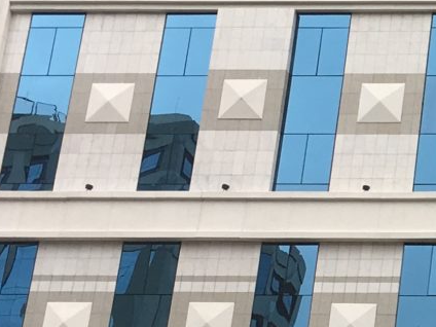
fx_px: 1763
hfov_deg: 12.8
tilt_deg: +23.1
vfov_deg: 10.5
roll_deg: -1.2
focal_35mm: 140
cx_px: 792
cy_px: 319
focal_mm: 4.15
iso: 25
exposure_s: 1/561
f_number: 2.2
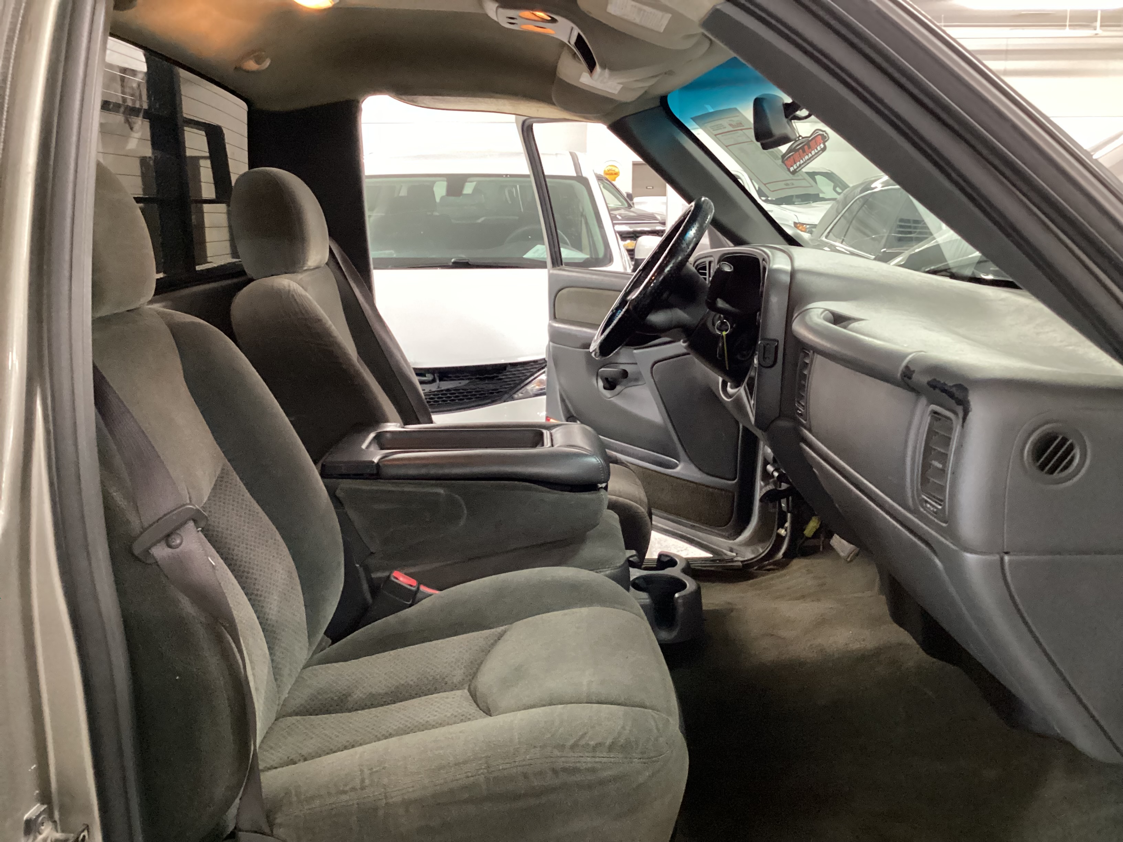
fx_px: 1006
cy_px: 421
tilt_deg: -14.8
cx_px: 562
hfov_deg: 58.4
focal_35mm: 31
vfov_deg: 45.4
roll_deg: +0.8
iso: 500
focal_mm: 3.3
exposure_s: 1/30
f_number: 2.4
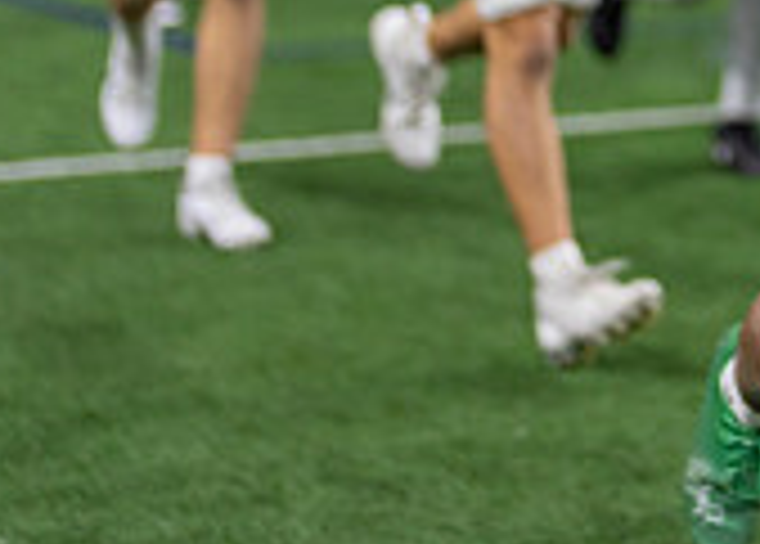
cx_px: 917
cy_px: -306
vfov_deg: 7.8
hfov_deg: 11.0
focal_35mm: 180
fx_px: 3888
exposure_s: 1/1250
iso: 500
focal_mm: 50
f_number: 1.2
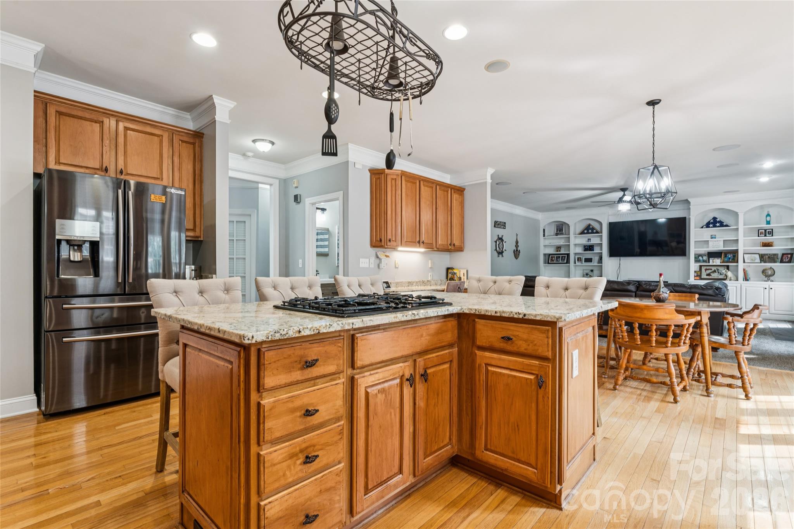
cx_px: 397
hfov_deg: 94.6
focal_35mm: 17
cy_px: 264
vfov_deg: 71.7
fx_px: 366
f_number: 13
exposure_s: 1
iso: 100
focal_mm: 16.6
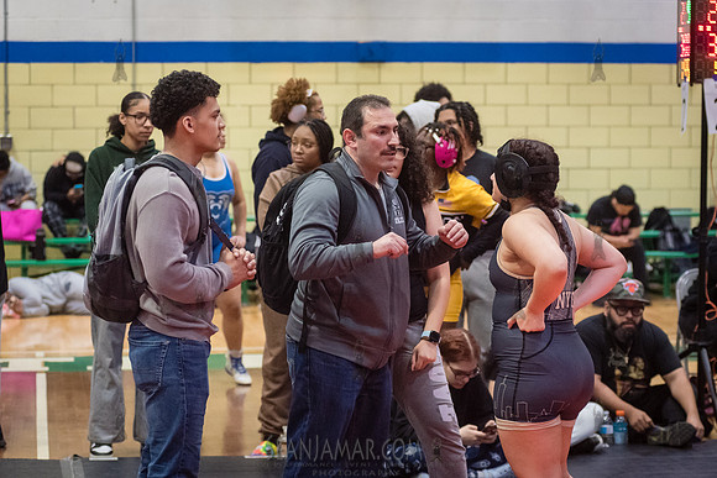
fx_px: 2031
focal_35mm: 102
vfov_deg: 13.4
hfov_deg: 20.0
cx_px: 386
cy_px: 268
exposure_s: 1/400
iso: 8000
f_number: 3.5
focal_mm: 80
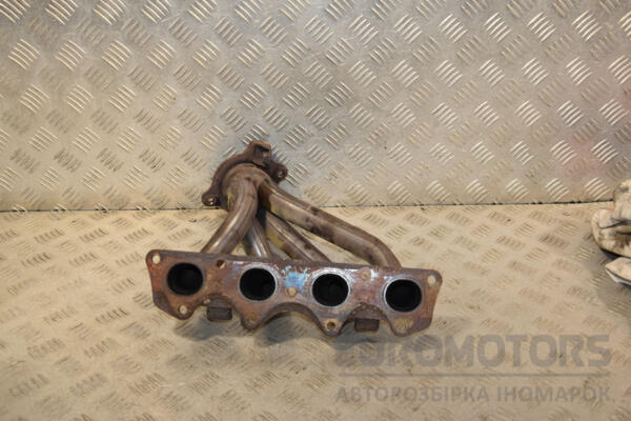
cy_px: 210
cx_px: 316
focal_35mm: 42
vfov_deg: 31.9
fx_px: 736
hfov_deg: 46.4
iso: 800
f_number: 6.3
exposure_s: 1/200
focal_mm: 28
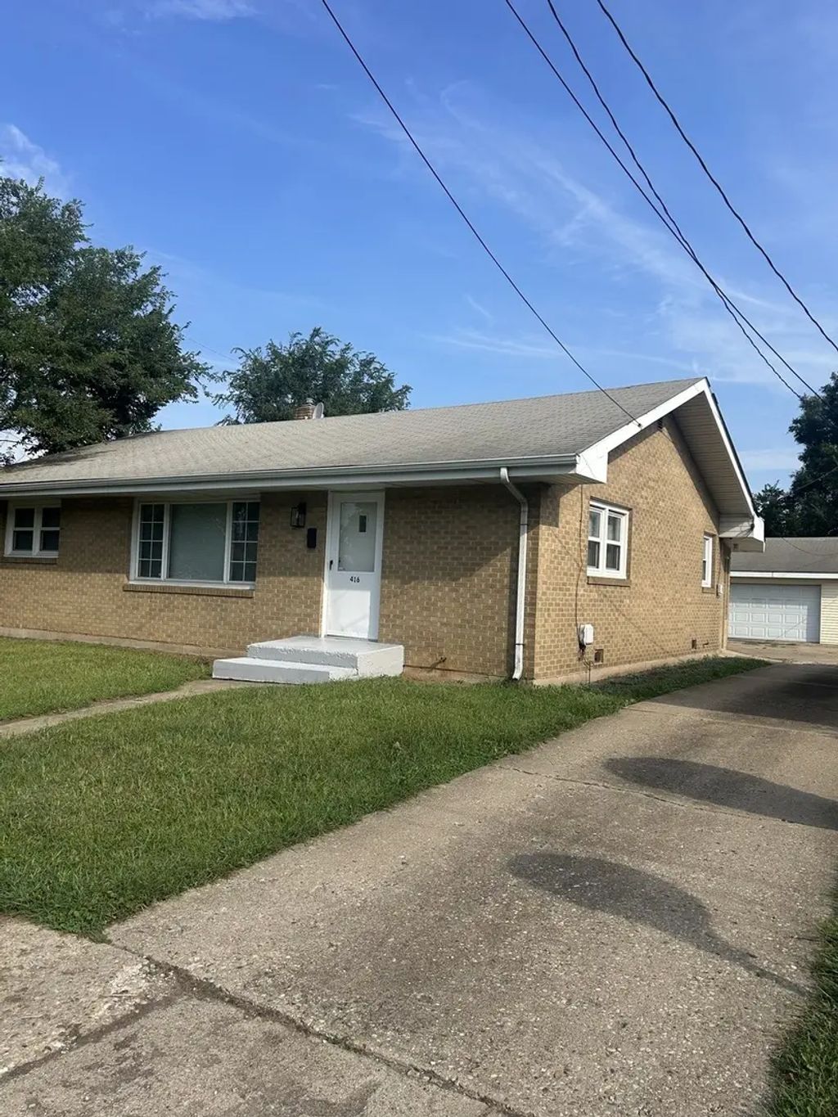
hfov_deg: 53.1
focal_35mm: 26
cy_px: 558
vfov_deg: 67.3
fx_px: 839
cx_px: 419
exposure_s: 1/3571
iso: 50
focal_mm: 5.7
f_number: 1.5
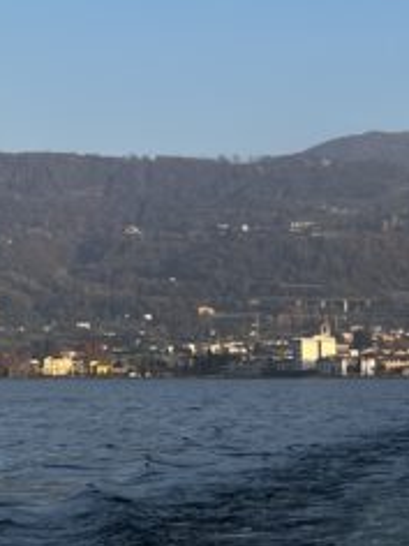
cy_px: 740
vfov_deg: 16.3
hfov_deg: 13.0
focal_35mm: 113
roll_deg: -1.3
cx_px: 381
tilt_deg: -11.5
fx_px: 1780
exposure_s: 1/1623
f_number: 1.6
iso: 50
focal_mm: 5.1
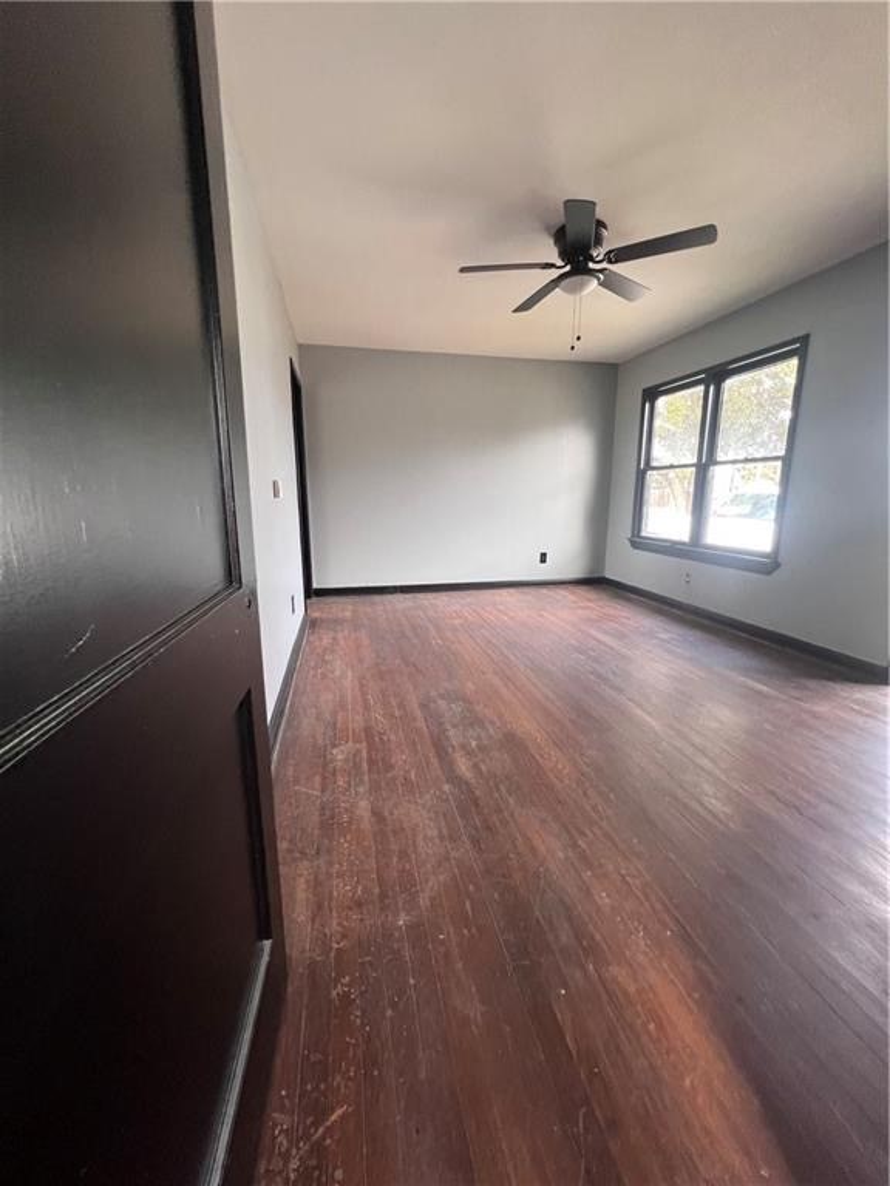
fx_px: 446
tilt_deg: -13.4
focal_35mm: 13
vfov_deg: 106.2
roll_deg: +0.9
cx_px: 445
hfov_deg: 89.9
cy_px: 593
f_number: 1.8
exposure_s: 1/99
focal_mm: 1.57
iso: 200
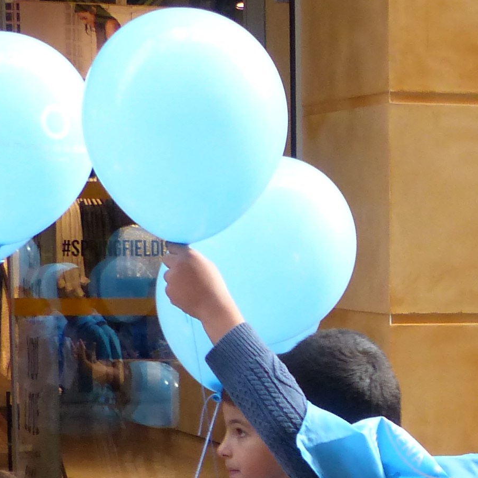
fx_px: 2187
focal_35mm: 140
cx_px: 607
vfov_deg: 12.1
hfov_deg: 12.1
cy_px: 619
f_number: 2.8
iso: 250
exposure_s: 1/250
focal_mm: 6.4
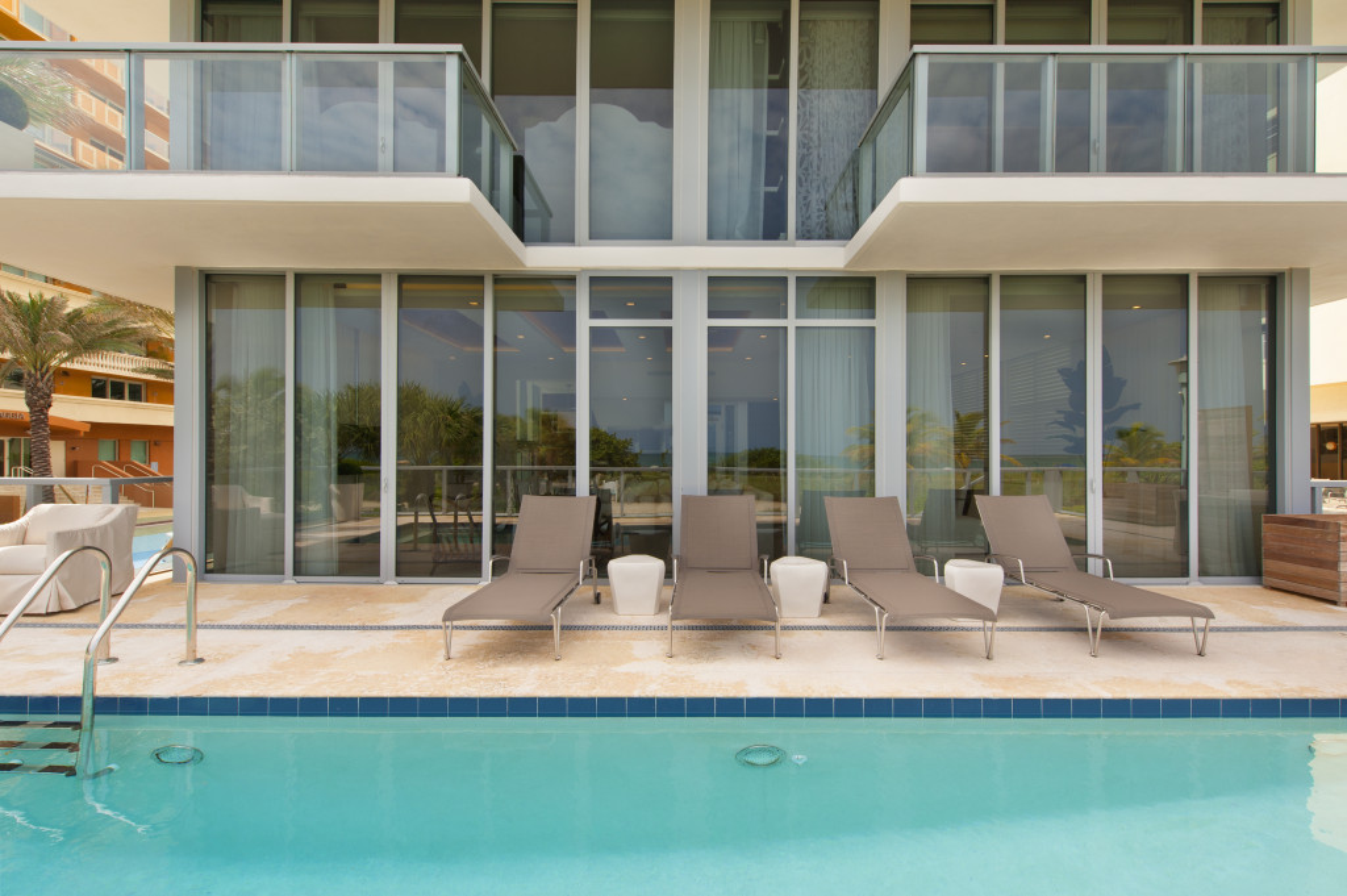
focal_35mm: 14
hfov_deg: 104.3
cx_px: 674
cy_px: 448
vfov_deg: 81.1
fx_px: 523
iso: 200
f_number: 13
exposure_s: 1/125
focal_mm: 14
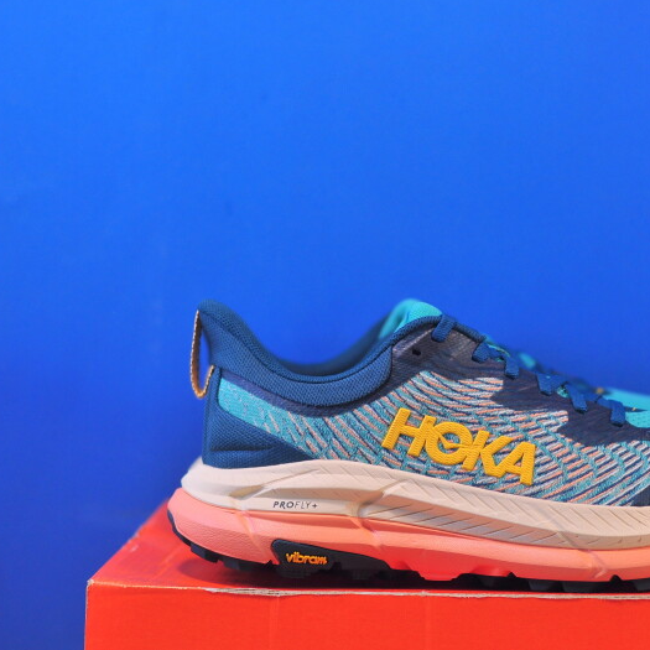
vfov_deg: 17.9
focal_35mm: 97
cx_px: 479
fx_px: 2061
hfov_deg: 17.8
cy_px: 324
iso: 250
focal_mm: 50
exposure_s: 1/320
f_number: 2.5
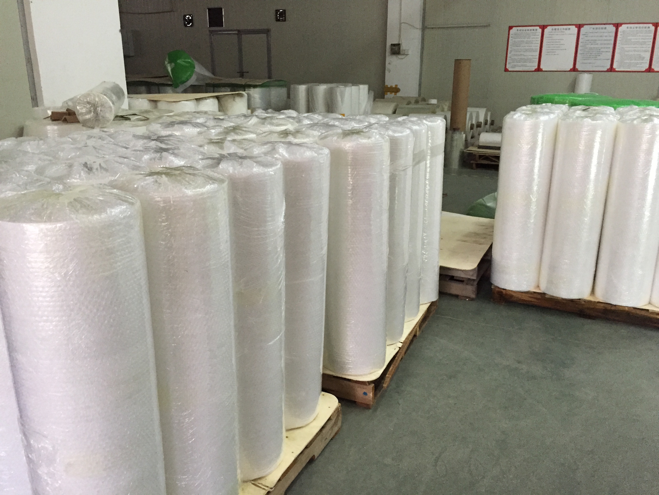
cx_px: 330
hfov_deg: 61.7
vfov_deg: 48.2
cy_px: 248
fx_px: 552
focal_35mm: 29
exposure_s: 1/25
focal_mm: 4.15
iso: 250
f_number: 2.2
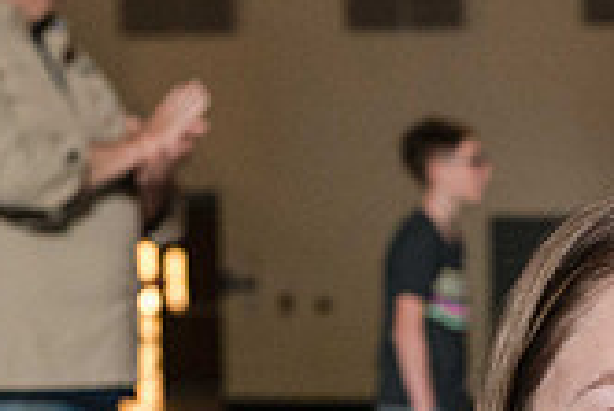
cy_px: 566
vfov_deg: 10.4
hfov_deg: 14.9
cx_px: 866
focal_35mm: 129
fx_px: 2202
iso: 6400
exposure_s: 1/60
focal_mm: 35
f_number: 4
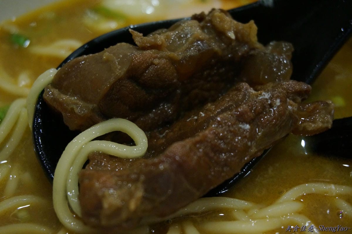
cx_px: 176
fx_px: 615
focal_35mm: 63
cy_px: 117
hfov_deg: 31.9
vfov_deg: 21.5
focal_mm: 42
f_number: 5.6
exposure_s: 1/25
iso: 3200
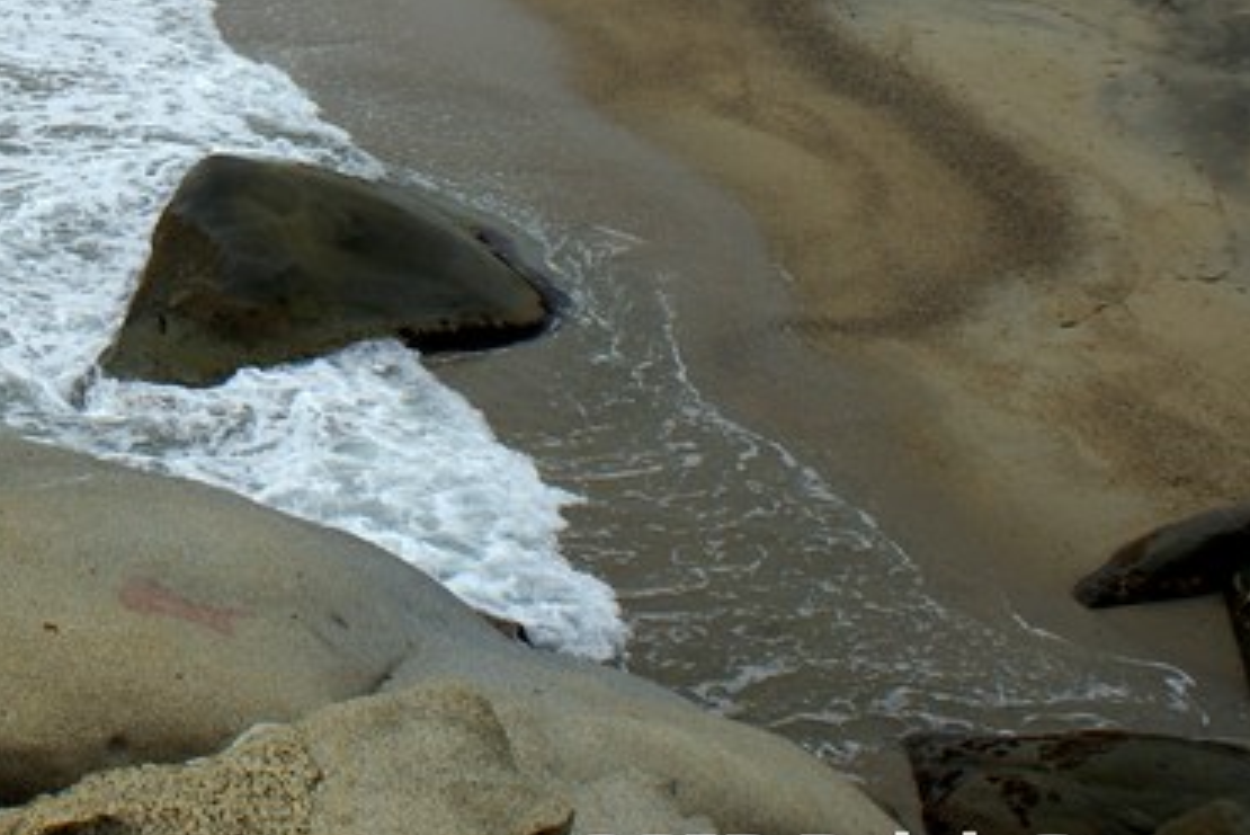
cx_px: -142
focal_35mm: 80
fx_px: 2779
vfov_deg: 16.5
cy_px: -98
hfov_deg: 23.7
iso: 100
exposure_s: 1/100
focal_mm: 22
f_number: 10
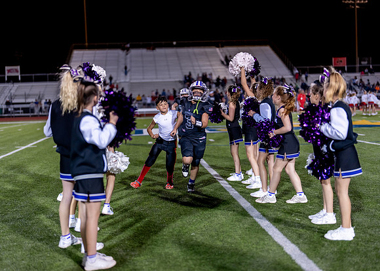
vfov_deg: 27.0
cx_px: 190
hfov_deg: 37.2
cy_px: 136
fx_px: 565
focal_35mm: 52
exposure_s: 1/1000
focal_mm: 50
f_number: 1.2
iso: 500
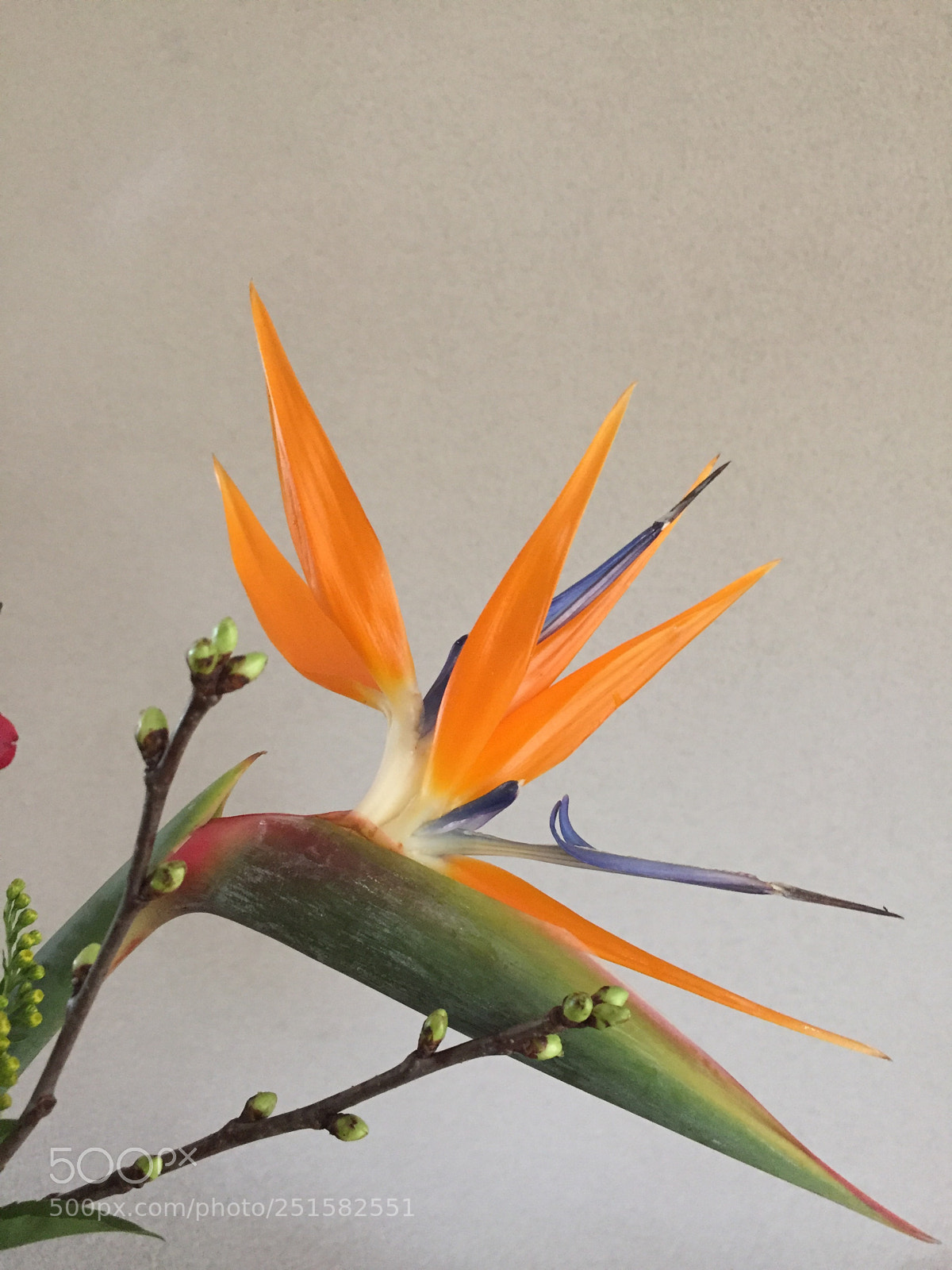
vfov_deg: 61.7
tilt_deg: +0.0
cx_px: 476
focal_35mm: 29
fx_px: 1063
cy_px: 635
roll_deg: -3.2
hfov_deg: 48.2
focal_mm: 4.15
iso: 250
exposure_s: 1/33
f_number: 2.2
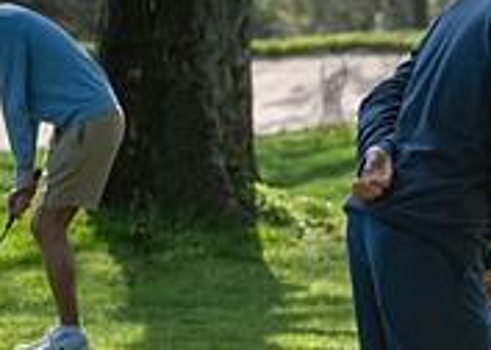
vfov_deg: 3.0
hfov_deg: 4.2
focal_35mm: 476
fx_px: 6630
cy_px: 168
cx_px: 732
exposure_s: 1/500
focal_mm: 125
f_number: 4
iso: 100
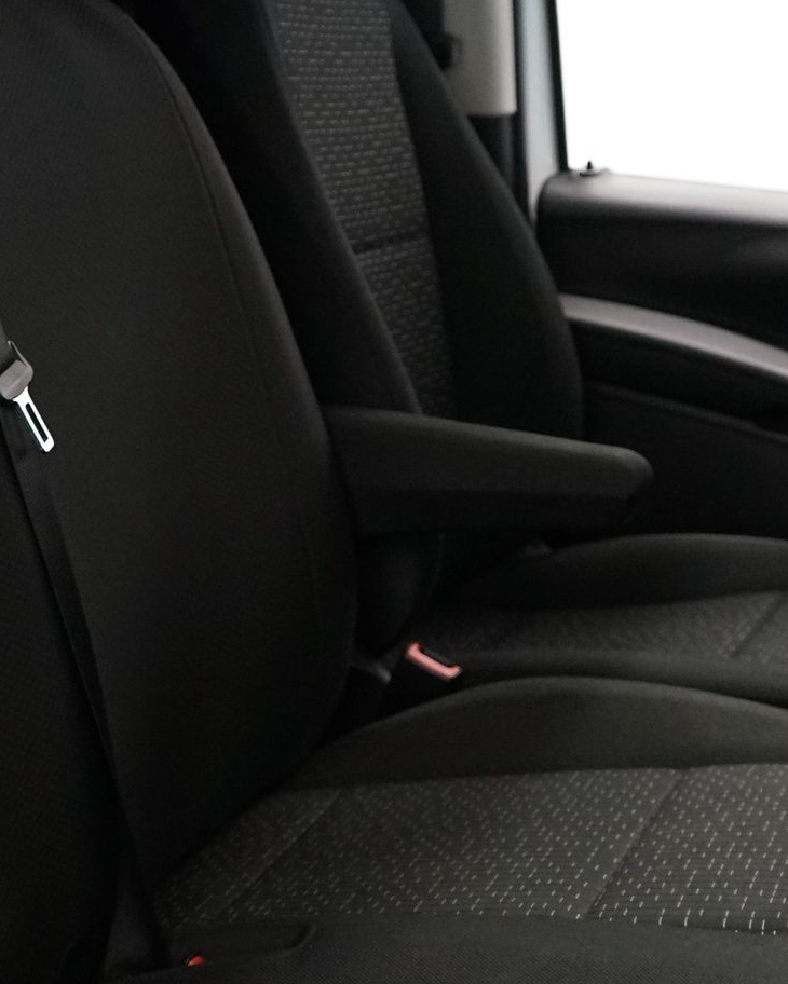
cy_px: 491
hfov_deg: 21.3
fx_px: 2098
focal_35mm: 72
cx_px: 397
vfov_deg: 26.4
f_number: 3.5
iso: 4000
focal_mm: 28
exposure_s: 1/160
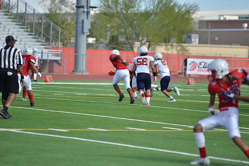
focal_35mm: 190
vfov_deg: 7.2
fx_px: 1314
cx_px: 124
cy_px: 83
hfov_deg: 10.8
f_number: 2.8
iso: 125
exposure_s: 1/1600
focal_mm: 190
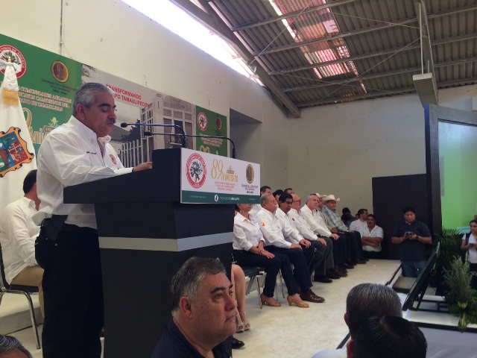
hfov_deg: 60.0
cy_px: 179
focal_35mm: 30
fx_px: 413
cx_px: 238
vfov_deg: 46.8
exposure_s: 1/60
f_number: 2.2
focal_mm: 4.12
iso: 50
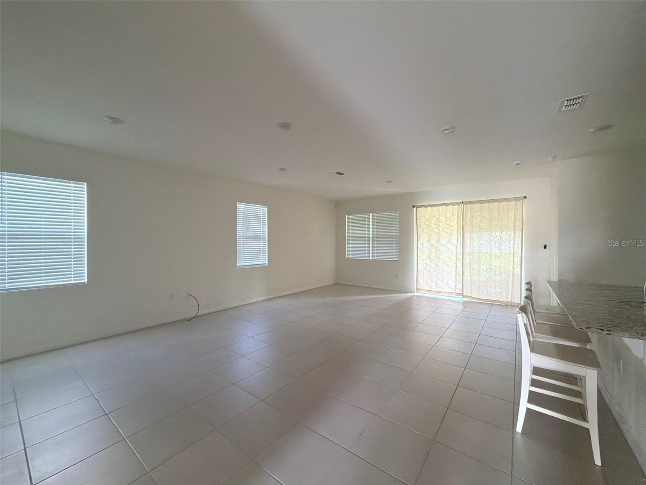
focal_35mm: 14
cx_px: 323
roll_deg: +0.2
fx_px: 261
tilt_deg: -0.8
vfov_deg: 85.7
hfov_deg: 102.1
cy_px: 242
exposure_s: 1/60
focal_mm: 2.22
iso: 400
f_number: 2.2
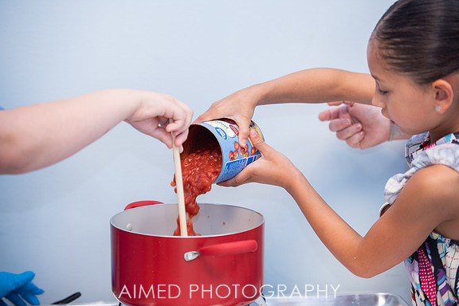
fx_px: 1606
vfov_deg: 10.9
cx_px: 230
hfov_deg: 16.3
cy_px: 153
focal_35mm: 126
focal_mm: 125
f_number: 3.2
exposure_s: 1/160
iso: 320
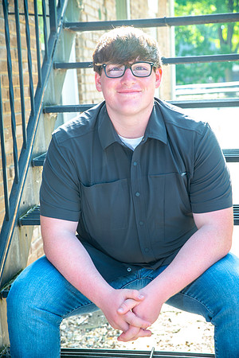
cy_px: 179
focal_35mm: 62
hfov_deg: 21.9
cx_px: 120
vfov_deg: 32.4
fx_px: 617
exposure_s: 1/60
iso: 320
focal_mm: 62
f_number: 7.1
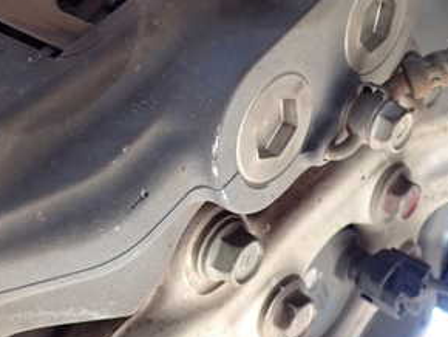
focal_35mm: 62
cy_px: 76
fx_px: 803
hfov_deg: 31.1
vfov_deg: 23.4
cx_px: 181
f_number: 2.3
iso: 400
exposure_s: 1/125
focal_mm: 5.4
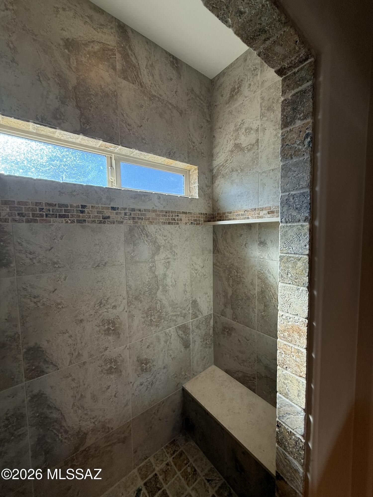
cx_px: 186
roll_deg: +0.7
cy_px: 248
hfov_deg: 85.7
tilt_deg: -4.0
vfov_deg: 102.1
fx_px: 201
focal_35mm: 14
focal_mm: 2.22
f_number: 2.2
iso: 125
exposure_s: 1/120
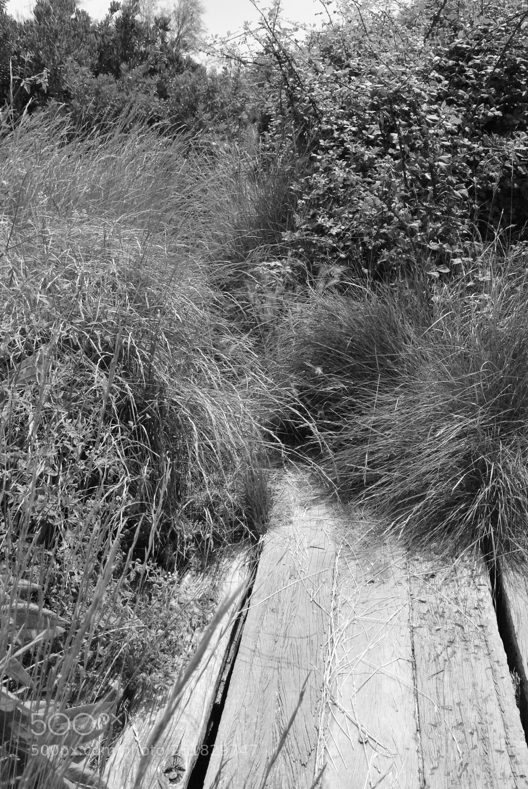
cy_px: 394
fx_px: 856
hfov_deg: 34.3
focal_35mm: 39
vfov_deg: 49.5
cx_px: 264
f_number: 14
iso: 1600
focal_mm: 26
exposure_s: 1/640
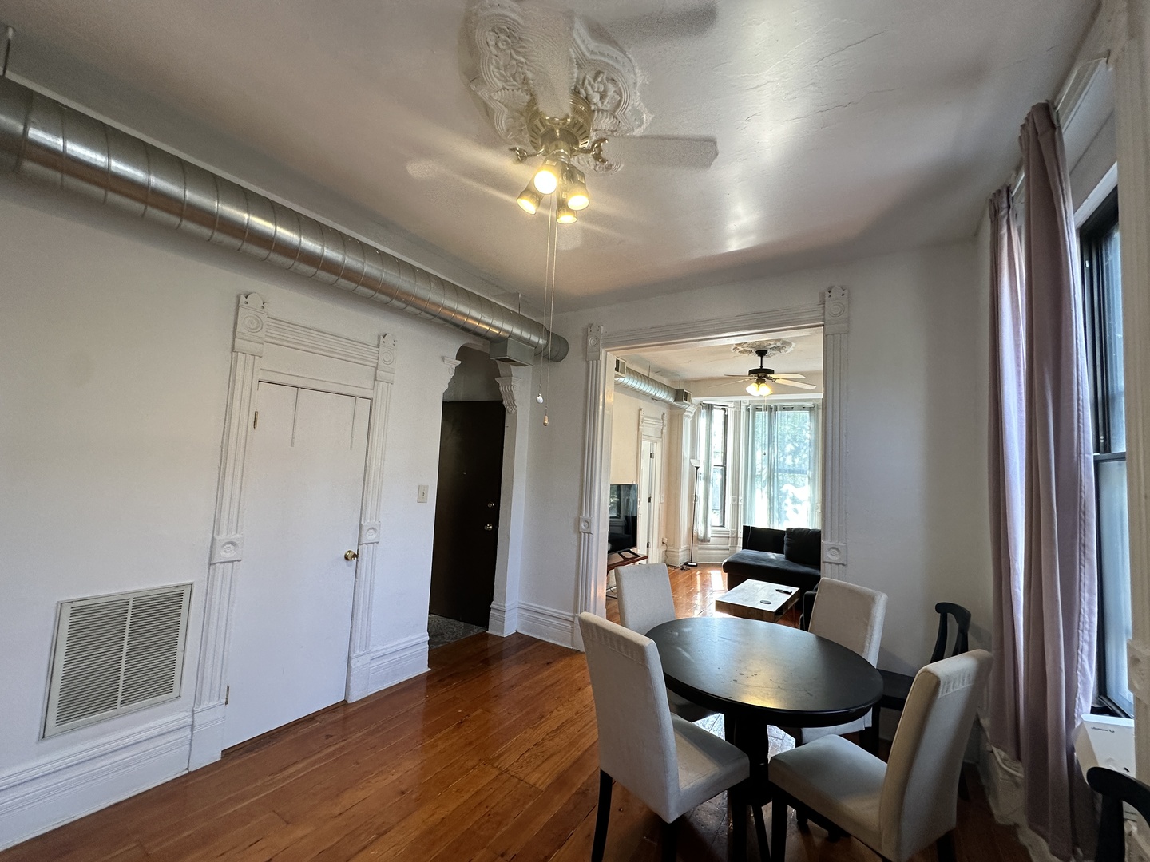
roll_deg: -2.8
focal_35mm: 14
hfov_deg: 102.1
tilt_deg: +3.9
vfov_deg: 85.7
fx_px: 465
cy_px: 431
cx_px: 575
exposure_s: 1/120
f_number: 2.2
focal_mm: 2.22
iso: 160
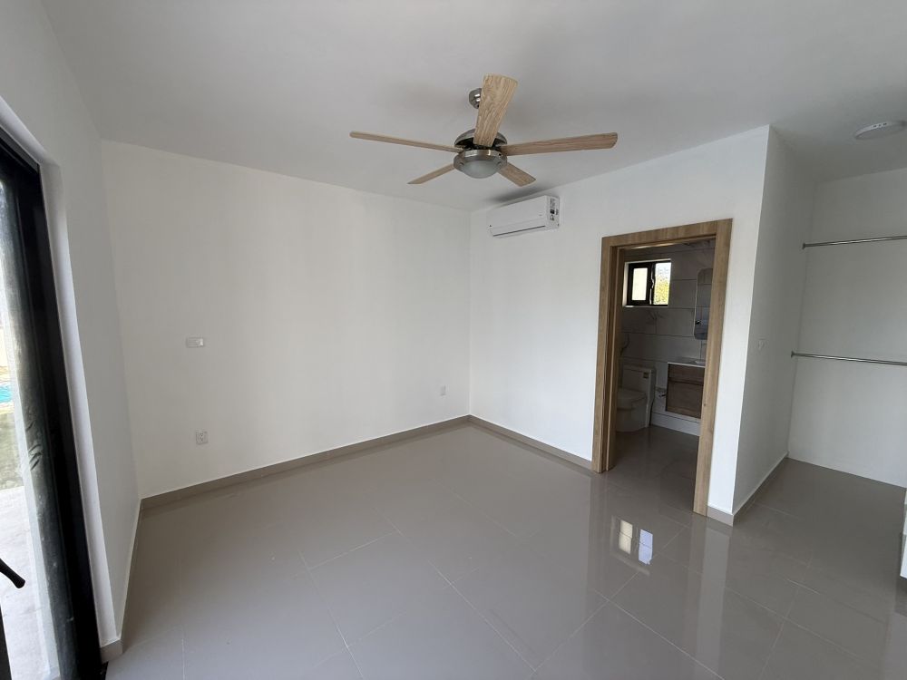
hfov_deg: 102.1
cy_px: 340
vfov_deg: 85.7
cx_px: 454
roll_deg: -0.2
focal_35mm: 14
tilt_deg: -5.2
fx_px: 367
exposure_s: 1/122
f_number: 2.2
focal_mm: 2.22
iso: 64
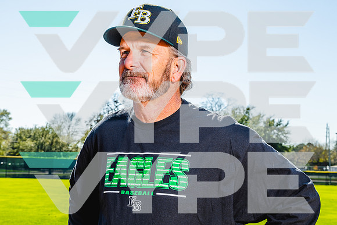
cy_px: 163
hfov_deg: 34.2
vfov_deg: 23.0
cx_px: 158
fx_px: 548
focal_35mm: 59
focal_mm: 39
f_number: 8
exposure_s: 1/125
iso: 100
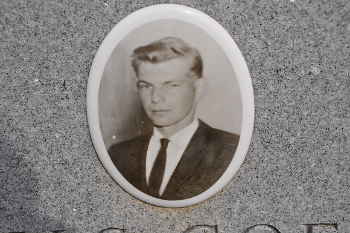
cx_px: 175
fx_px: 845
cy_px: 116
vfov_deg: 15.7
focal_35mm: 87
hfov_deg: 23.4
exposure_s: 1/320
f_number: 9
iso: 200
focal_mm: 58
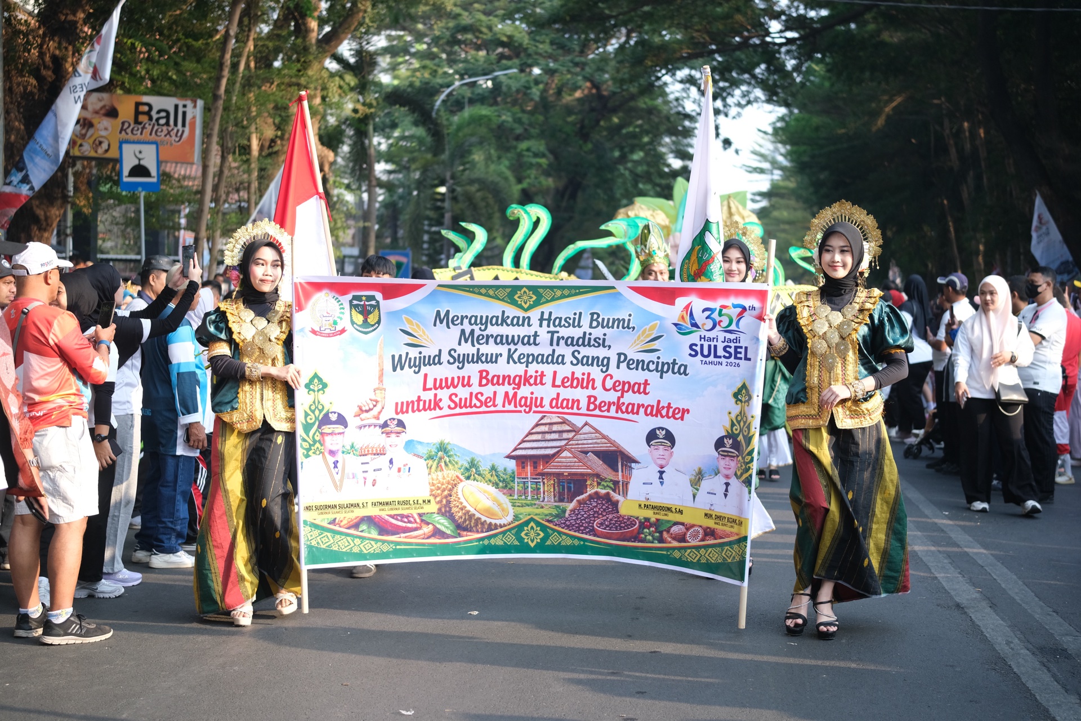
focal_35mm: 53
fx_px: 1591
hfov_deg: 37.5
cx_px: 540
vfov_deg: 25.5
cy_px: 360
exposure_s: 1/1600
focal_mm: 35
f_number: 1.7
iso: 320
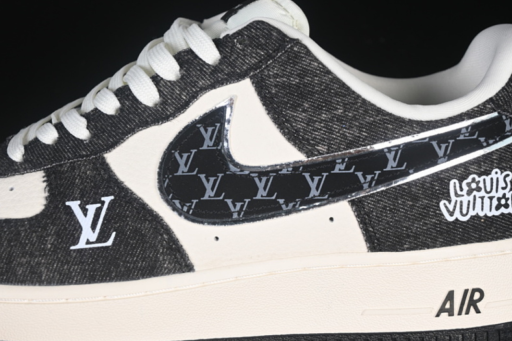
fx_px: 1081
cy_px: 172
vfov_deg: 18.0
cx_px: 256
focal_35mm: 76
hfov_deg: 26.6
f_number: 6.3
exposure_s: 1/60
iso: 160
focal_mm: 50
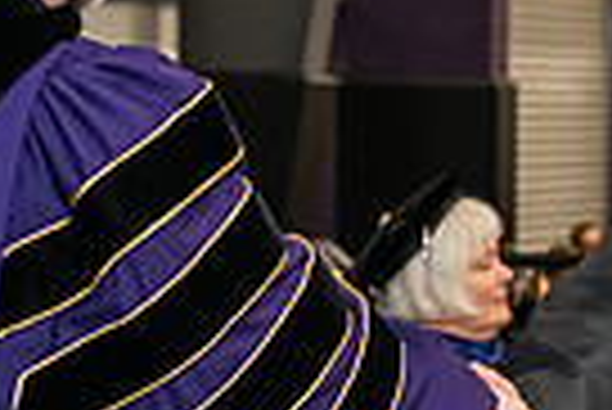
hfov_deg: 7.3
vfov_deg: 4.9
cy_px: 61
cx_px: 558
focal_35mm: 281
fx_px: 4782
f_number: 5
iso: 2500
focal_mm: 66
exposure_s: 1/200
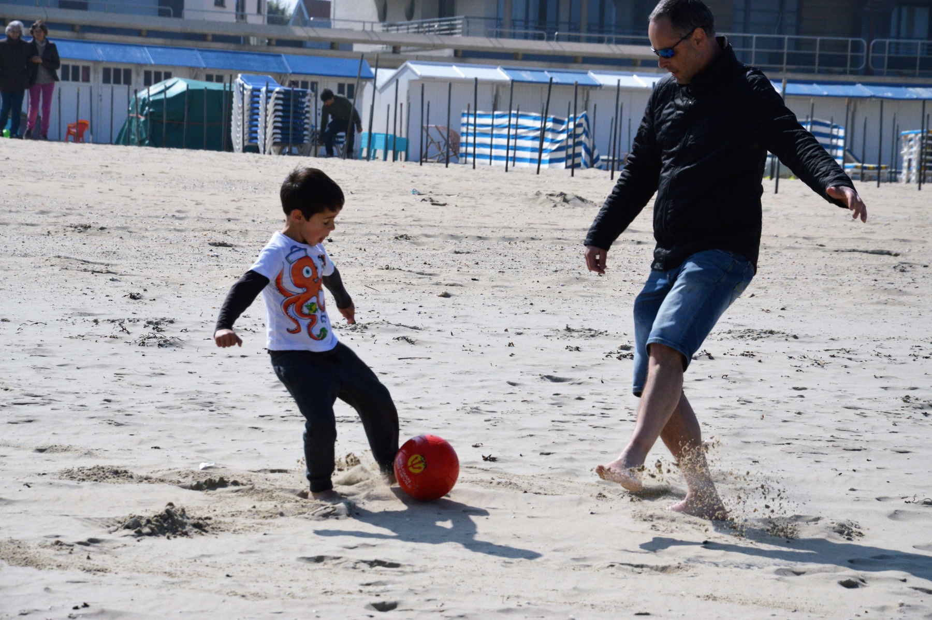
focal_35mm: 158
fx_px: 4074
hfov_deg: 13.1
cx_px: 466
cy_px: 310
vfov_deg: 8.7
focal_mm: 105
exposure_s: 1/4000
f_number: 9
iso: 800
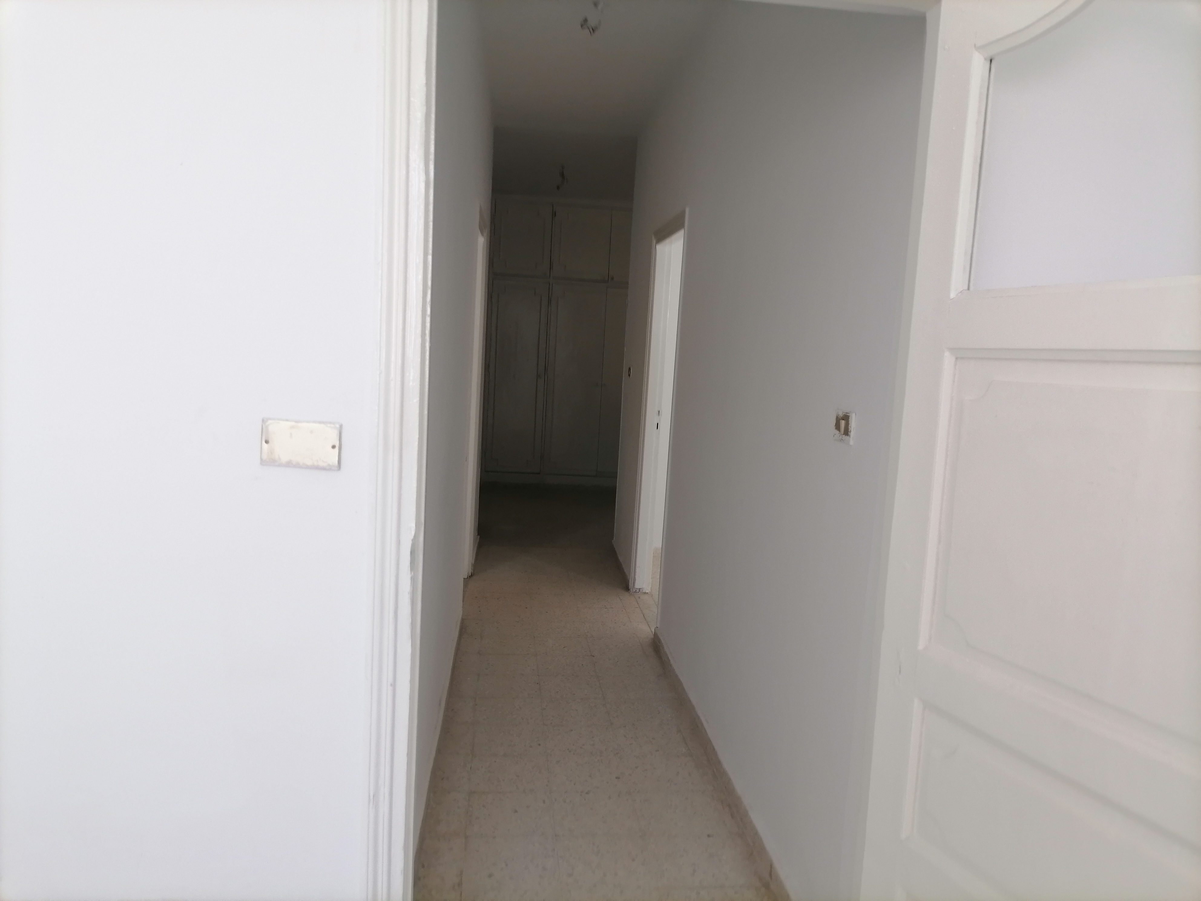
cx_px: 600
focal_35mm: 27
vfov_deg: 51.4
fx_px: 937
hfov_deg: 65.3
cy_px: 450
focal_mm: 5.4
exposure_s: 1/100
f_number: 1.8
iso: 64
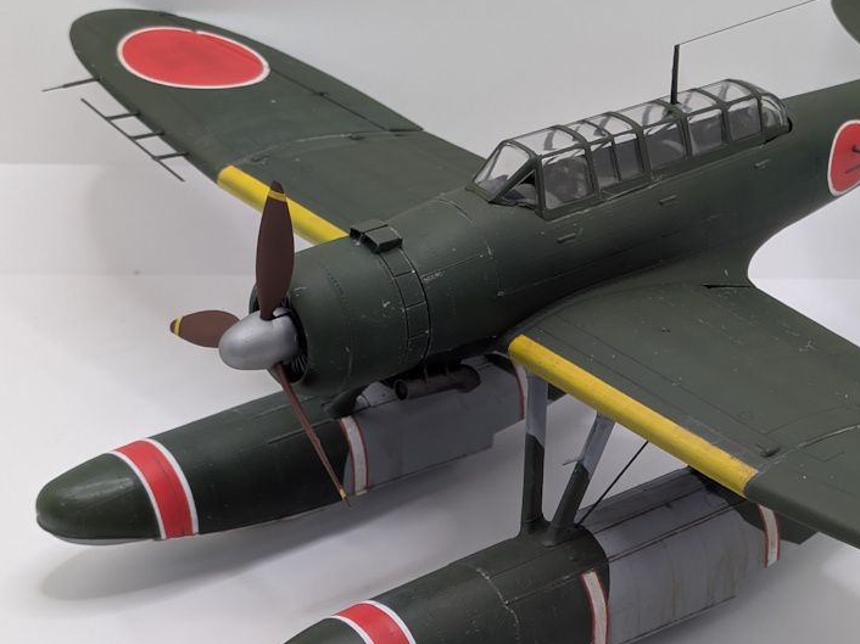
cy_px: 287
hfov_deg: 26.1
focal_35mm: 74
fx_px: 1838
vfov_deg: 19.9
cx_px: 613
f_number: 1.89
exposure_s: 1/151
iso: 57
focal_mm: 5.43
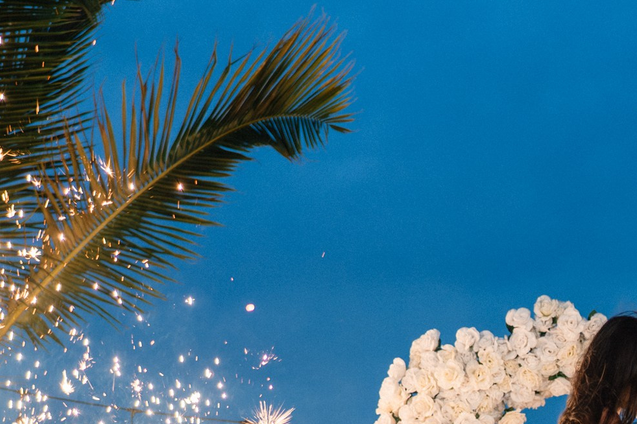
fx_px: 2158
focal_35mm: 122
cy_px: 487
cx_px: 665
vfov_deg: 11.1
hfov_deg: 16.4
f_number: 2.2
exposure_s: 1/250
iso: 1000
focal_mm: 50
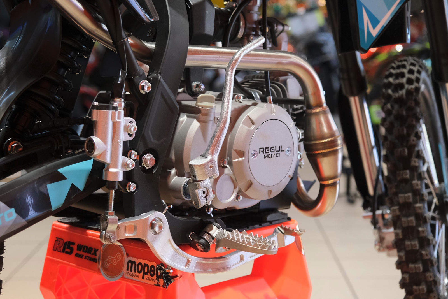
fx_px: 796
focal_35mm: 64
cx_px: 224
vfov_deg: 21.2
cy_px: 150
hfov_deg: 31.4
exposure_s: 1/100
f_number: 4
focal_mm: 42.9
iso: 1600
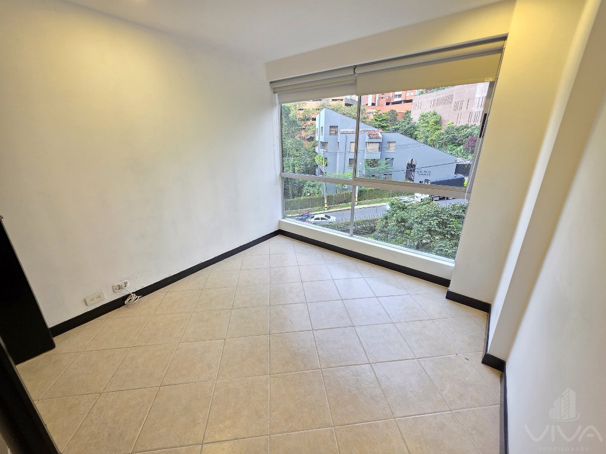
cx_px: 303
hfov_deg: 106.2
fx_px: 228
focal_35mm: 13
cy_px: 227
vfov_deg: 89.9
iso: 80
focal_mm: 2.2
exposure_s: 1/34.3
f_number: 1.9
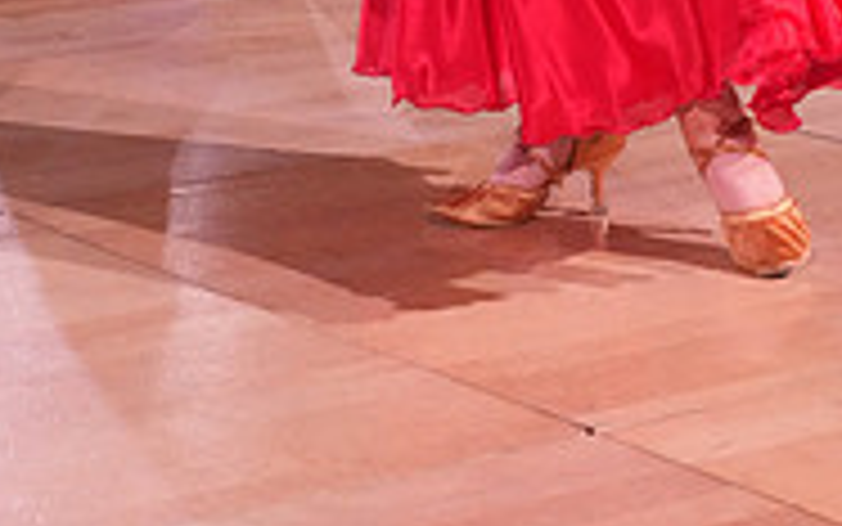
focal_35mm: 139
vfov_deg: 8.9
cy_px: -539
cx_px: 61
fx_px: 3191
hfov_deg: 14.8
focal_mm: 44
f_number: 8
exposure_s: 1/200
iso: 6400
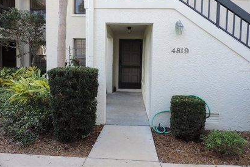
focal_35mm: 26
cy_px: 71
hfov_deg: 69.4
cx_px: 123
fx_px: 180
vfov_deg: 49.3
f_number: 3
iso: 80
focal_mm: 4.3
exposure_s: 1/80
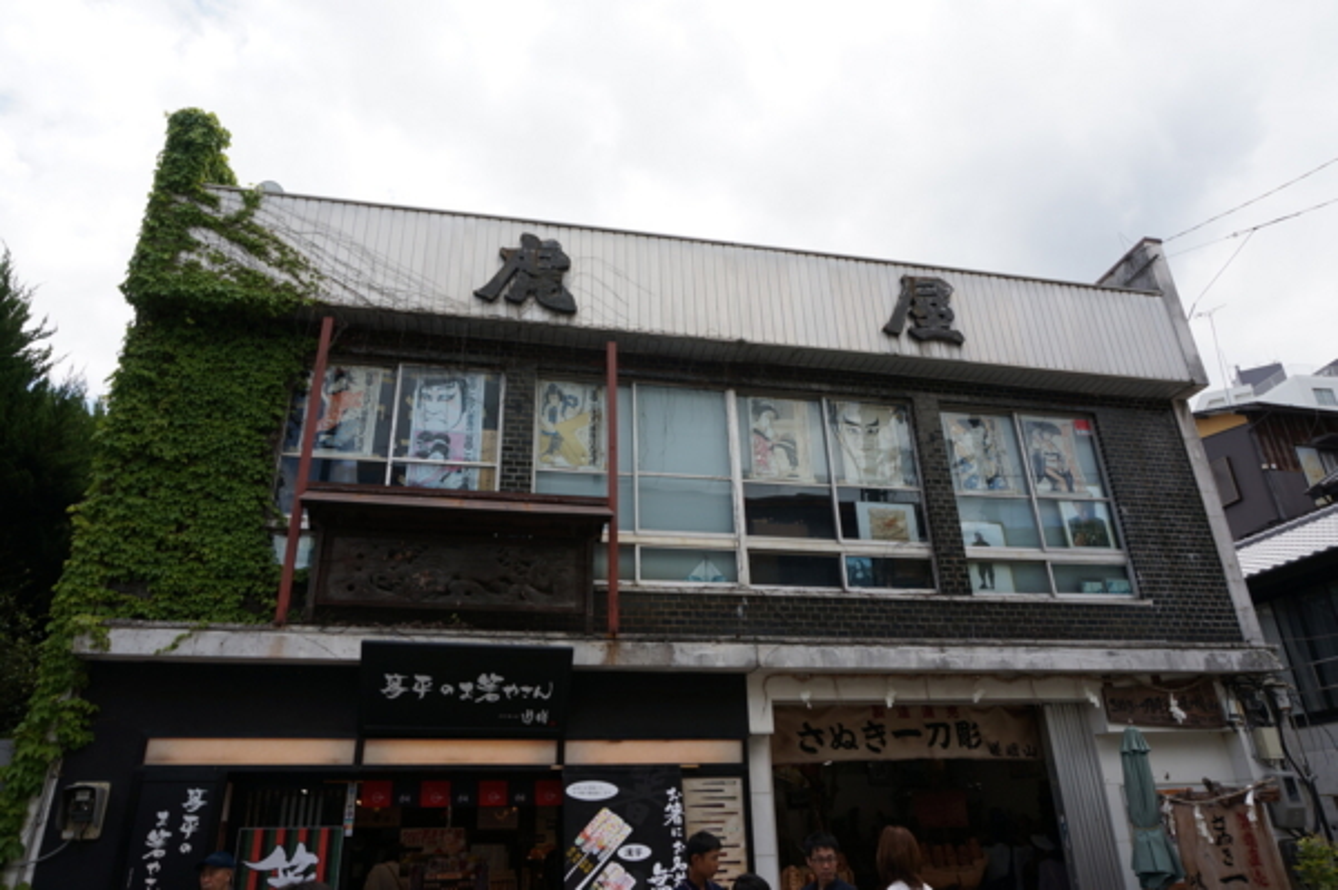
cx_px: 669
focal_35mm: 24
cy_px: 445
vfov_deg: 53.1
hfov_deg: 73.8
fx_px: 891
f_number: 8
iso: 100
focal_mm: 16
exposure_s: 1/160
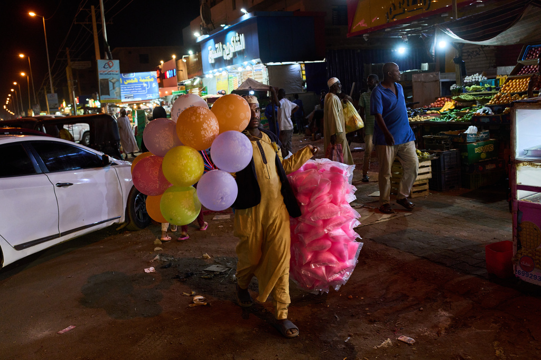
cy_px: 180
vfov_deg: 37.8
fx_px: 526
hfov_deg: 54.4
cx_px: 270
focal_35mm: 35
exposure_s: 1/125
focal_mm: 35
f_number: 3.5
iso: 1600
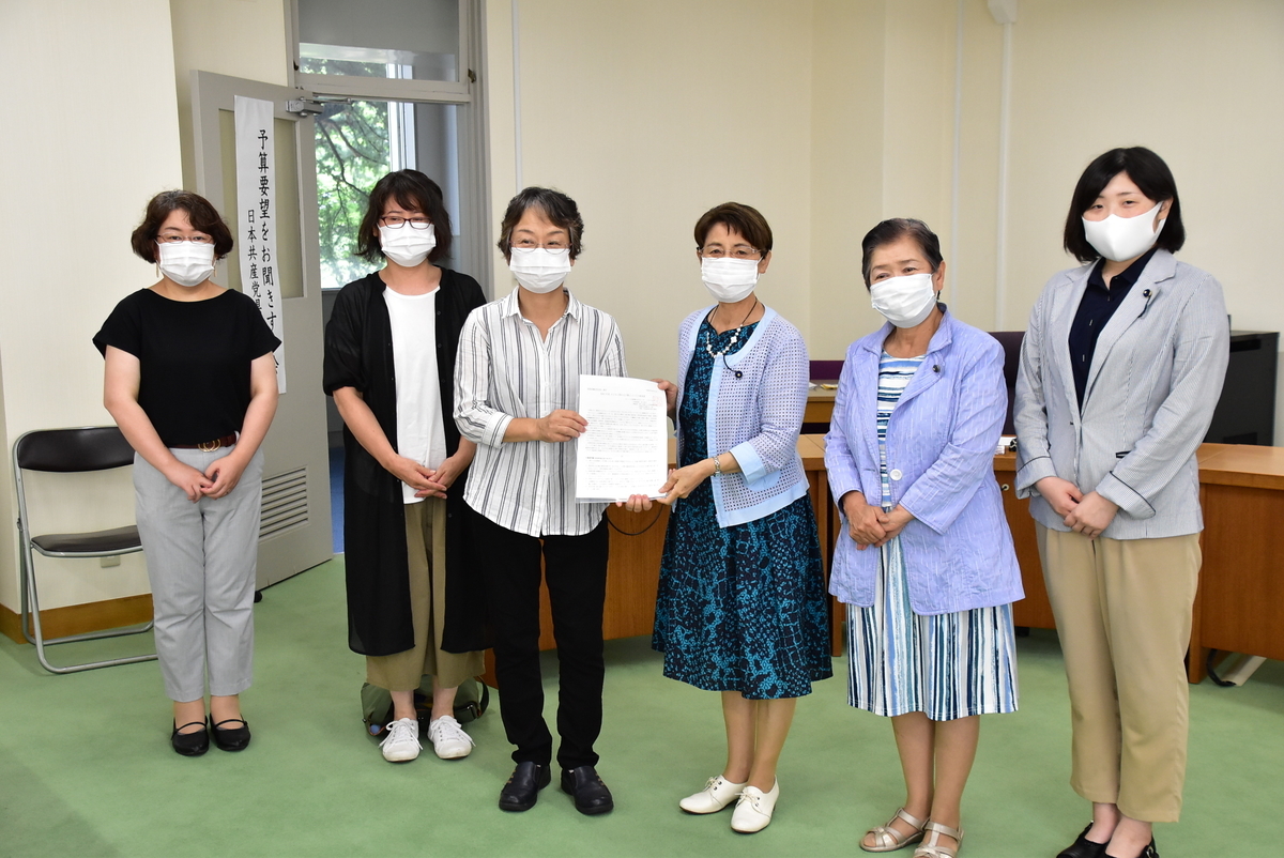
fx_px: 1499
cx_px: 642
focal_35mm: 42
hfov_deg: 46.4
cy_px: 429
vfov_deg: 31.9
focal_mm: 28
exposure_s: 1/320
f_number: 5
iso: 1600
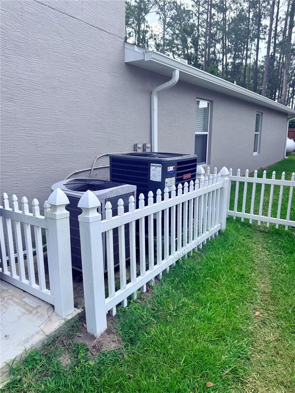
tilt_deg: -12.5
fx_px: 273
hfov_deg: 56.8
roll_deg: +0.5
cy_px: 196
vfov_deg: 71.6
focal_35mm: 24
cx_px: 148
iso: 80
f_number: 1.78
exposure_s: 1/1553
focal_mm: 6.76
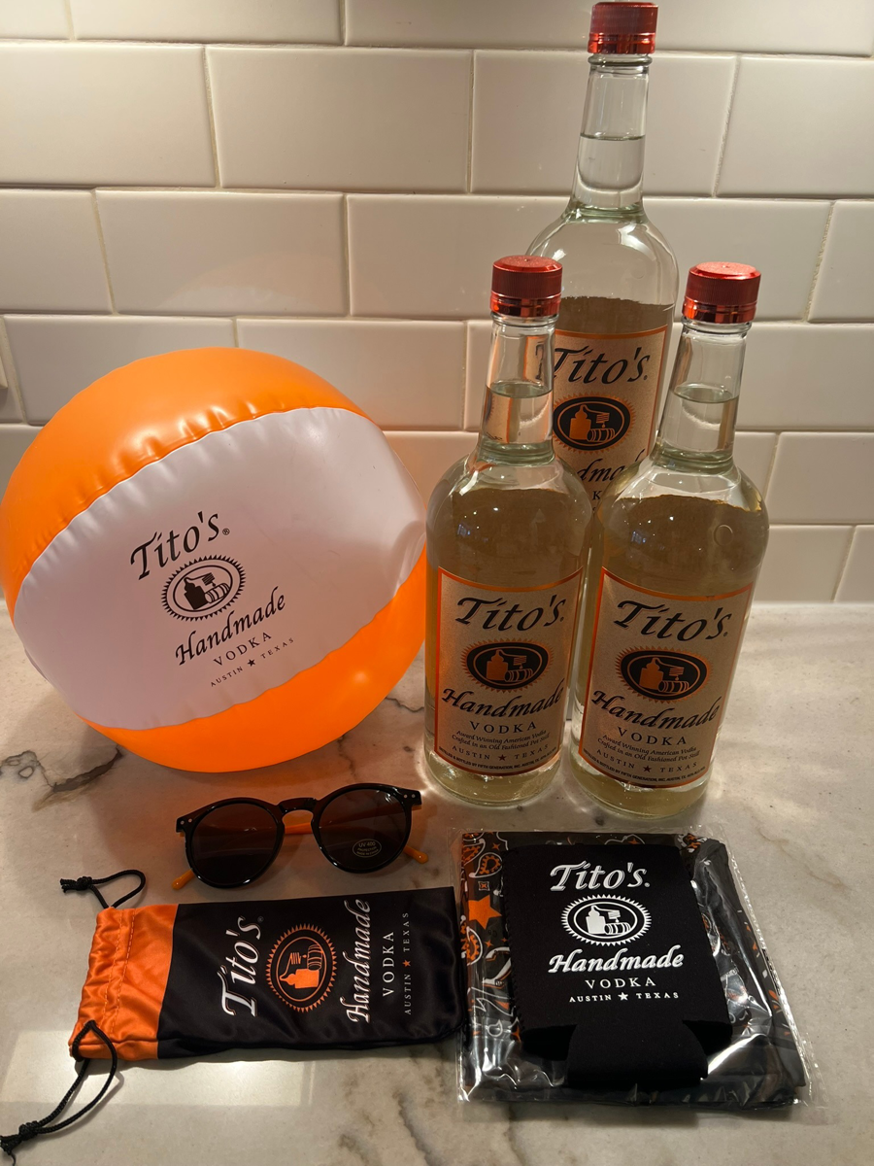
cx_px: 437
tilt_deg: -32.1
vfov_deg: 67.3
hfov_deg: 53.1
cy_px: 583
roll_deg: -1.1
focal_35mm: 26
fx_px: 875
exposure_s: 1/60
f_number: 1.5
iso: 64
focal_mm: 5.7
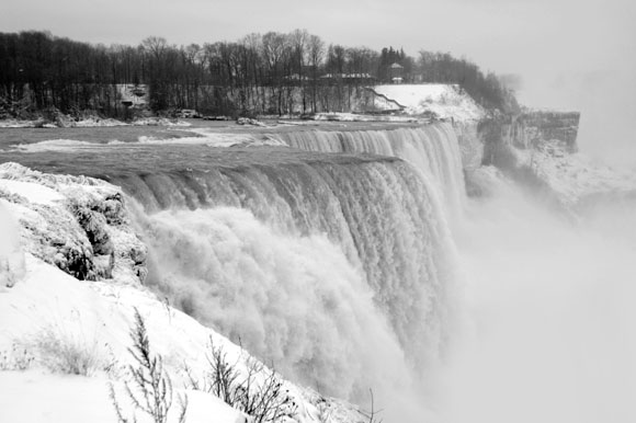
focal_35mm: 60
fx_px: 1059
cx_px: 318
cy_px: 212
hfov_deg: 33.4
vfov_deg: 22.6
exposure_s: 1/350
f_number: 5.6
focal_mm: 40
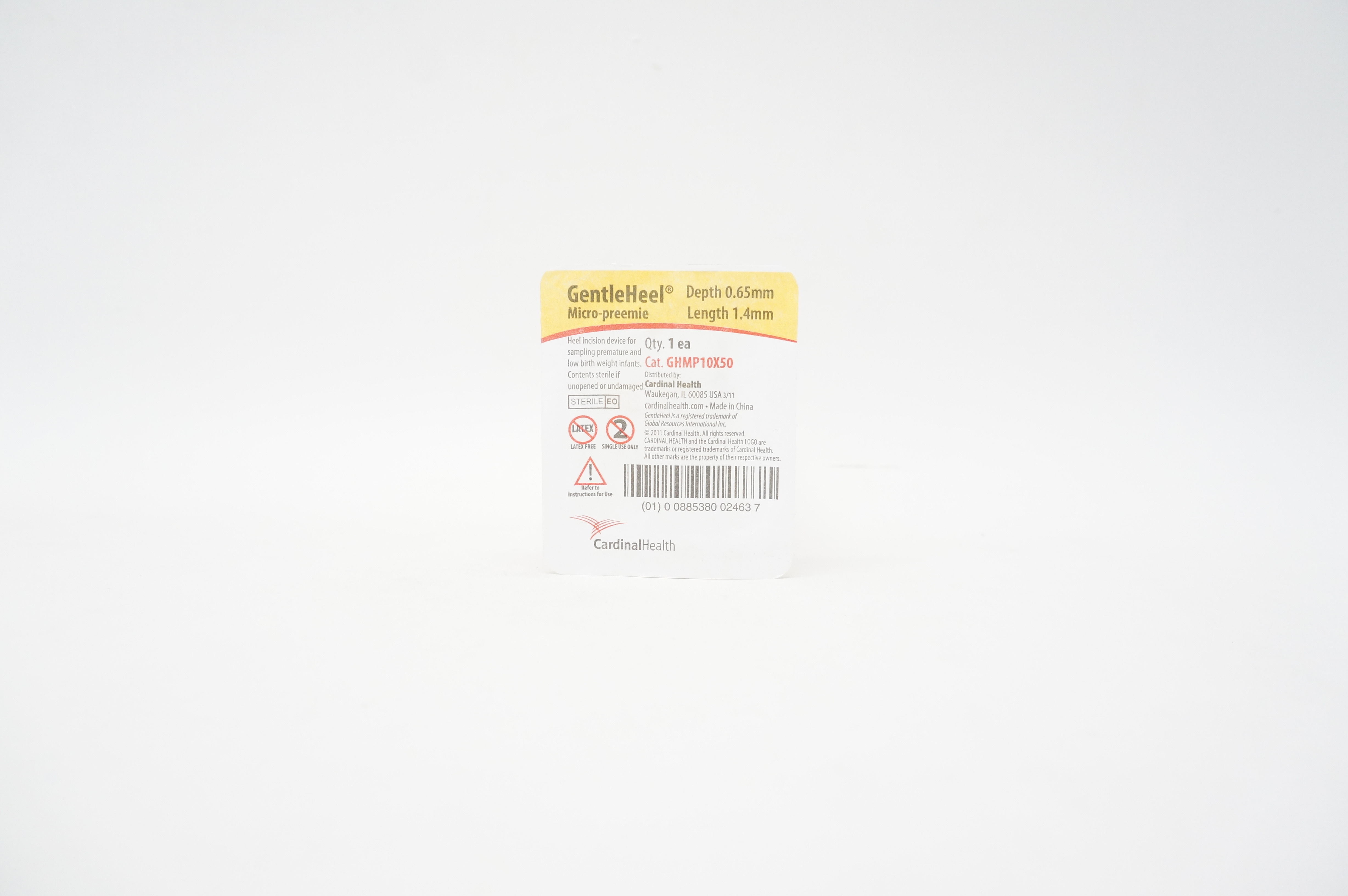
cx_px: 674
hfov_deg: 67.4
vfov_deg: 47.8
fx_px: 1010
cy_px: 448
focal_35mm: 27
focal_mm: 18
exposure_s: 1/200
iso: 1600
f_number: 5.6
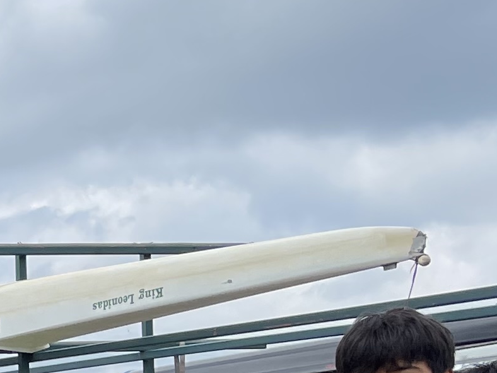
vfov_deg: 11.2
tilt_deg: -0.2
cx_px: -528
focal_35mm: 128
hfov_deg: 13.1
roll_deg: +2.3
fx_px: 1838
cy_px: 512
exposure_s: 1/3165
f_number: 1.6
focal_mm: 5.1
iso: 32
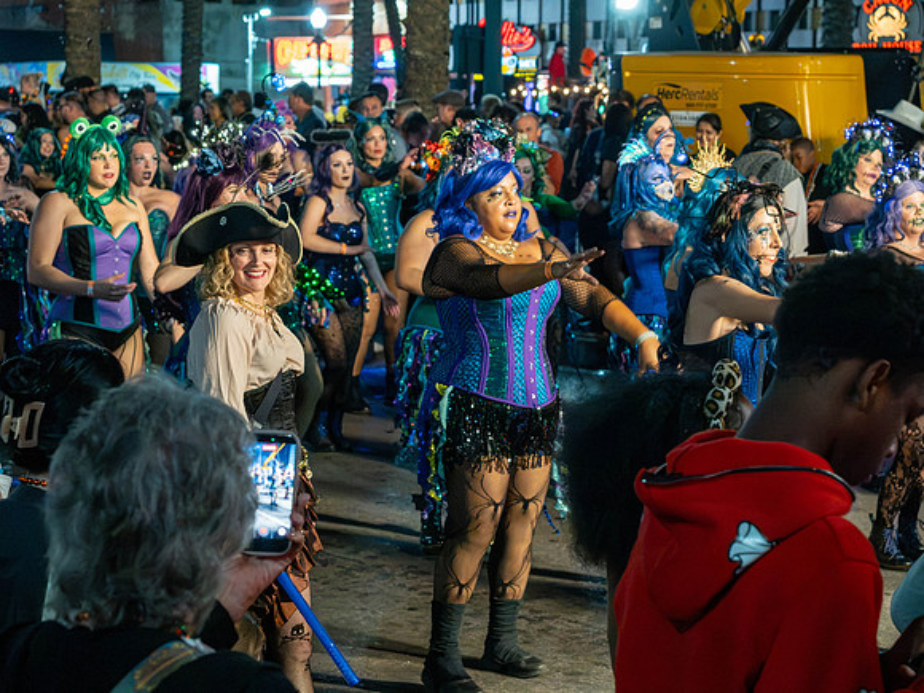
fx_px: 2135
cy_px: 346
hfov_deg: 24.4
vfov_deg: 18.4
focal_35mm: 80
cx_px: 462
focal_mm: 40
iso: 10000
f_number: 4.5
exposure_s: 1/200
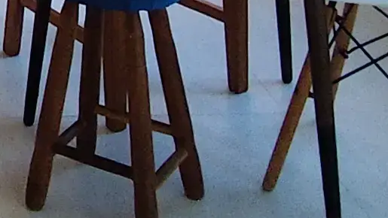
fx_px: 1142
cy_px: -386
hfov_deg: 17.4
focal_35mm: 111
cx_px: -187
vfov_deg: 9.2
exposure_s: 1/60
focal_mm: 1.65
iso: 160
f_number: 2.2
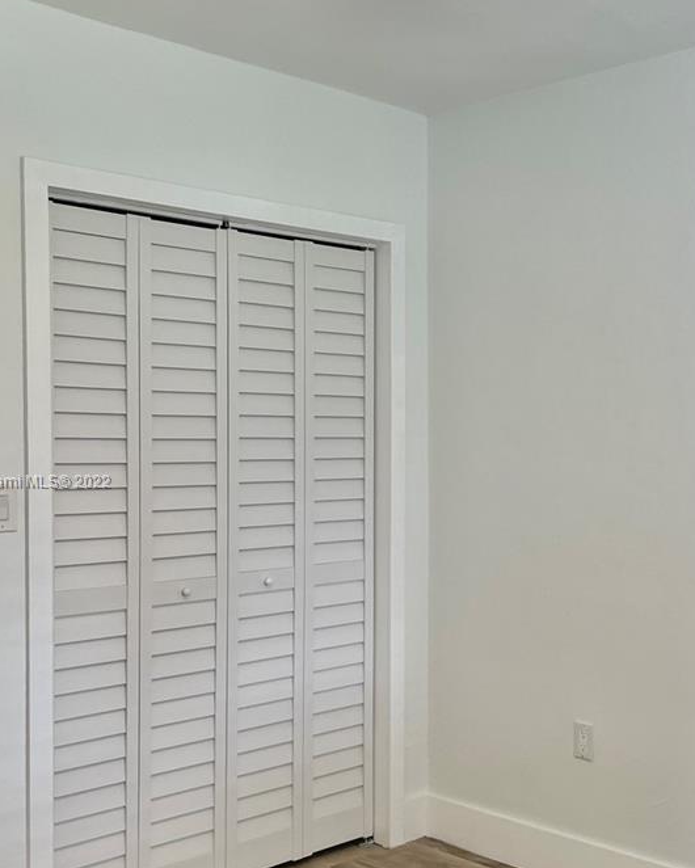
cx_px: 460
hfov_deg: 32.5
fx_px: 1182
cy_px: 483
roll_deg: +0.0
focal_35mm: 46
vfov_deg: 40.3
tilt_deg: -1.5
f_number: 1.6
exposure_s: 1/120
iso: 80
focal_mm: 4.2
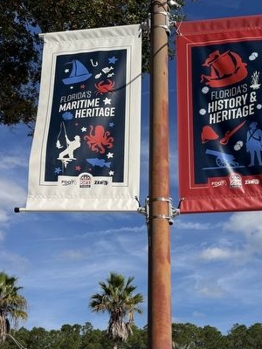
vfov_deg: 38.7
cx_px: 162
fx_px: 484
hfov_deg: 30.2
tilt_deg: +19.7
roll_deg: +0.5
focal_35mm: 48
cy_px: 257
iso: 80
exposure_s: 1/7937
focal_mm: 6.76
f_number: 1.78
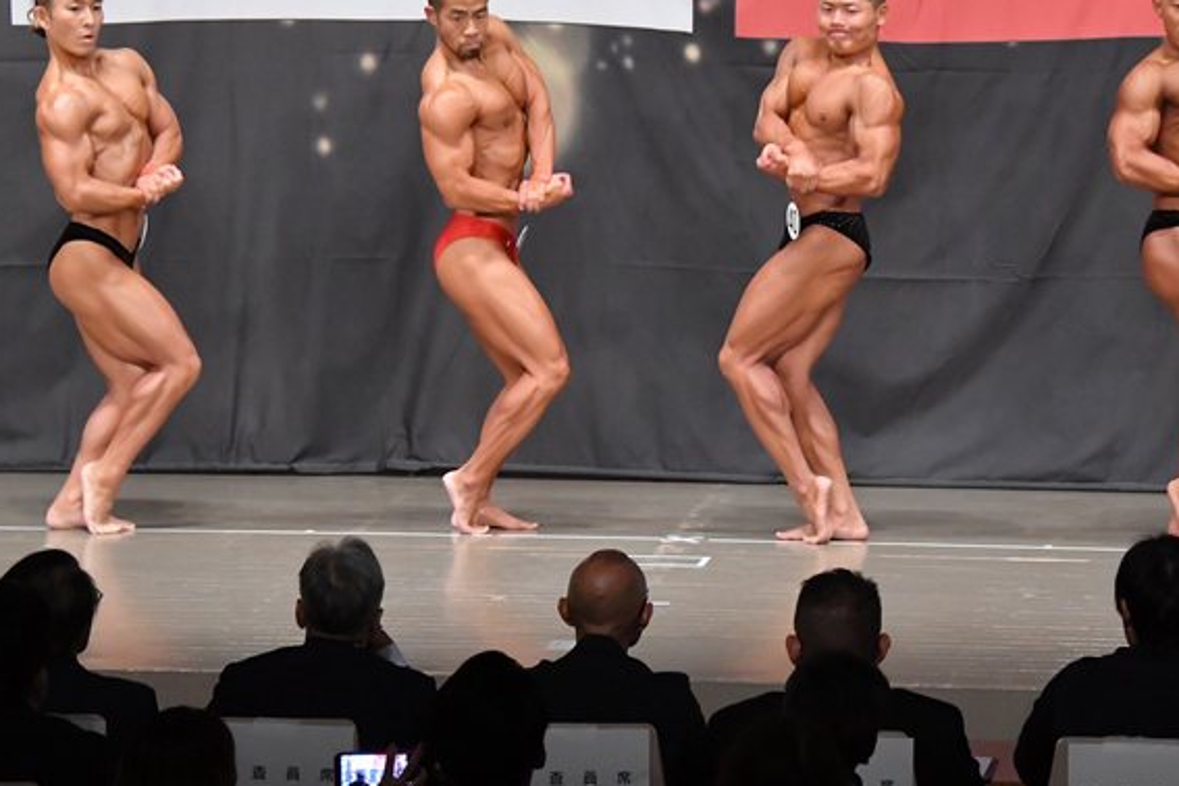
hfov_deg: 10.0
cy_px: 295
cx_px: 693
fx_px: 6713
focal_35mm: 205
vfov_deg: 6.7
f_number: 5.6
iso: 6400
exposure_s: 1/400
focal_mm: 100
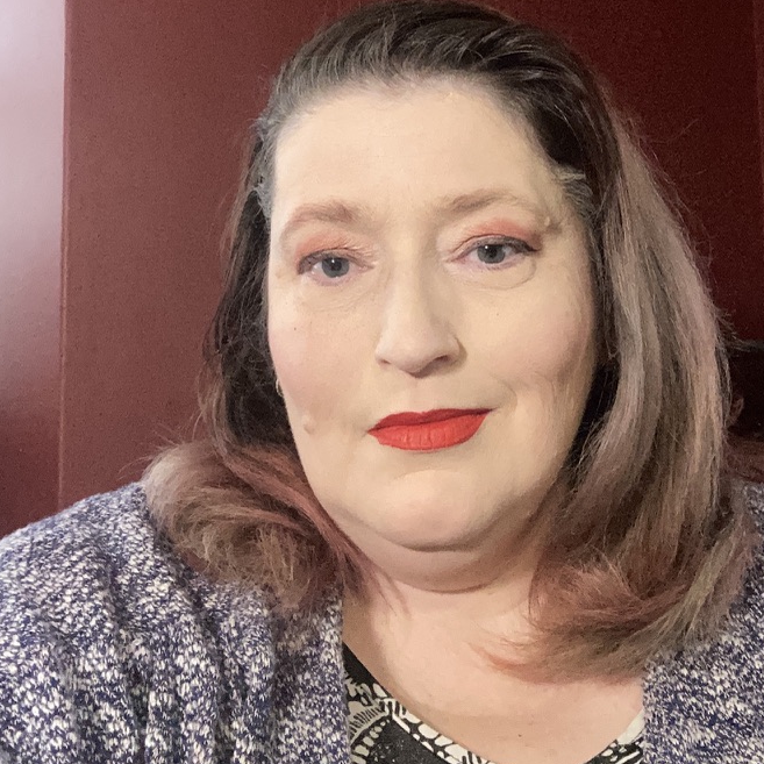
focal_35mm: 44
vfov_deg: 37.6
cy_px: 210
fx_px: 1099
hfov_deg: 38.3
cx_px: 423
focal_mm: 2.87
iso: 320
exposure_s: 1/34
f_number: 2.2
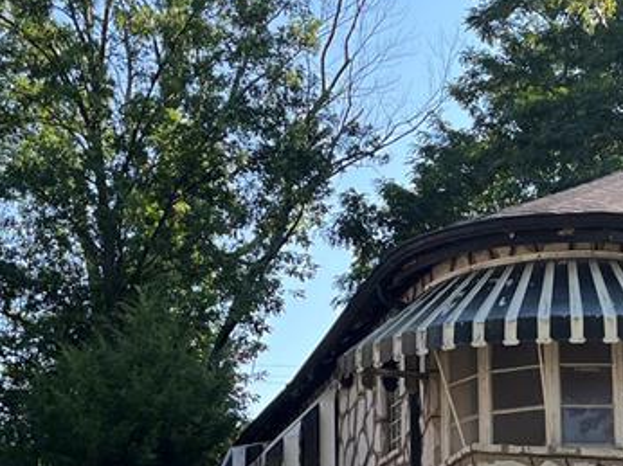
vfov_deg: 18.5
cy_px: 495
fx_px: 1385
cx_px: 546
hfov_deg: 24.7
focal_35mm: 77
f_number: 1.6
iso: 50
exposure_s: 1/746
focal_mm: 5.1
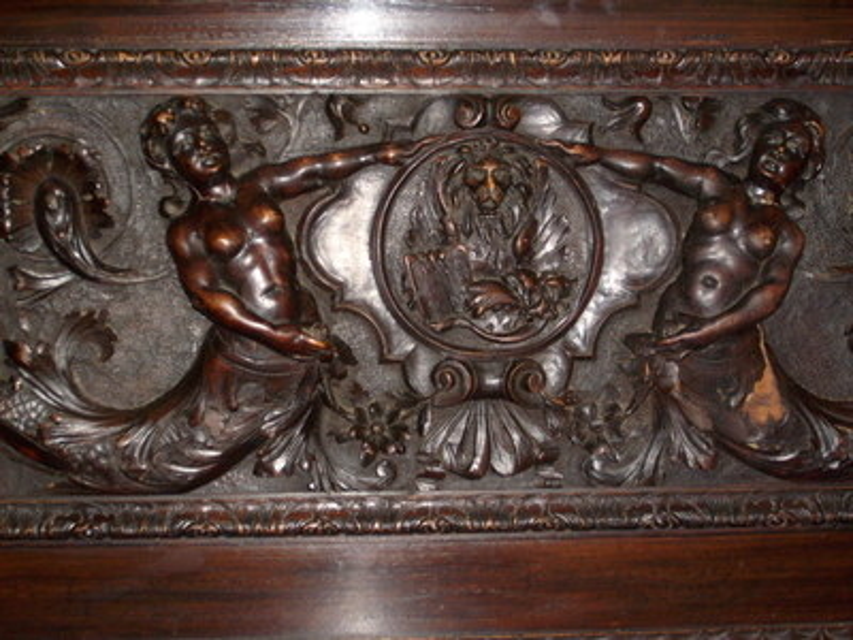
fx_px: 1503
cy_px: 320
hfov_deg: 31.7
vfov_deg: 24.0
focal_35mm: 61
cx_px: 426
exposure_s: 1/60
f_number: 3.6
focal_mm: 10.3
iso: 100
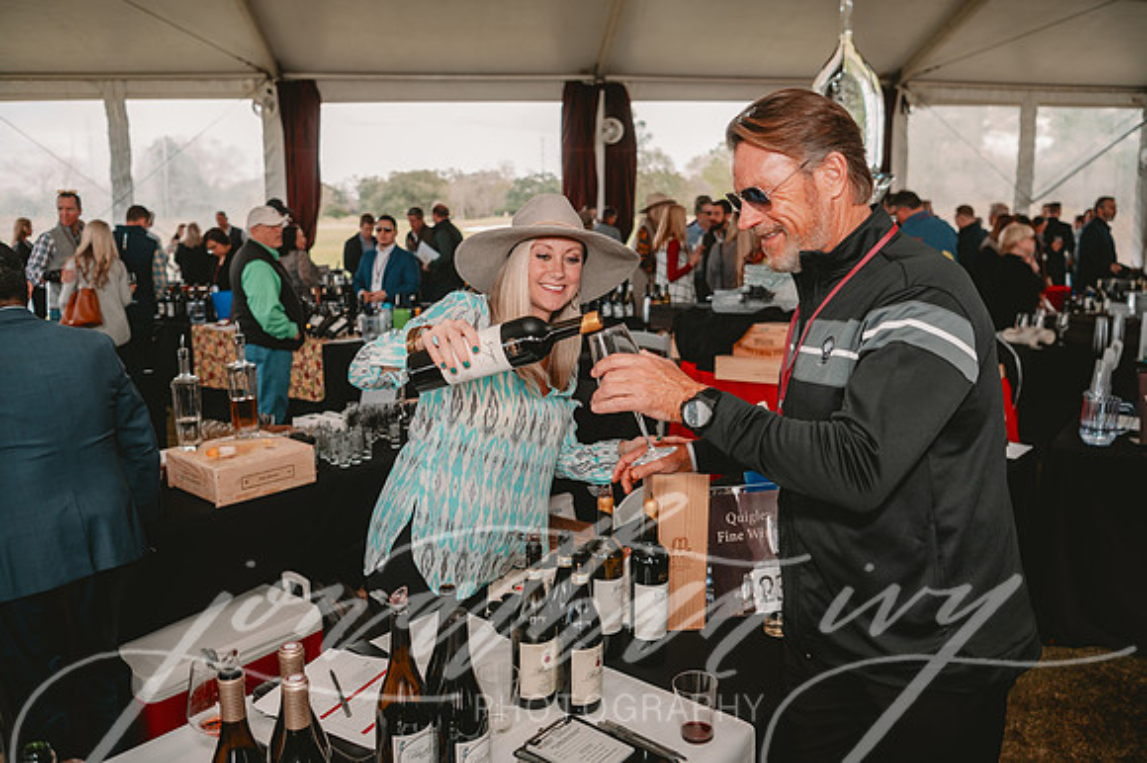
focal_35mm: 29
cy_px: 382
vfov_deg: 44.9
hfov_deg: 63.7
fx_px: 923
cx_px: 574
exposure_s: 1/125
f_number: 3.5
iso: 64
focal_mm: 29
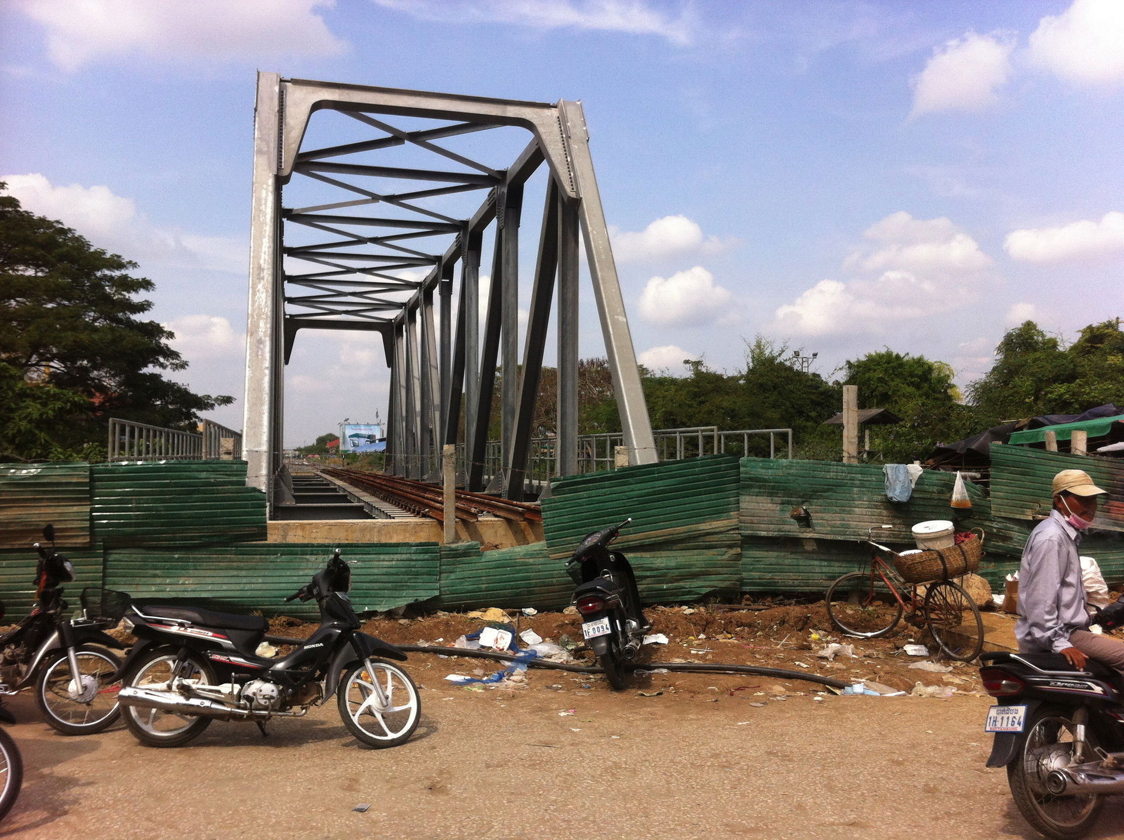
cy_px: 420
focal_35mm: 35
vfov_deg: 40.6
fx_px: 1135
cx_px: 562
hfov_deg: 52.7
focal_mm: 3.85
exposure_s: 1/1312
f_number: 2.8
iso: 80
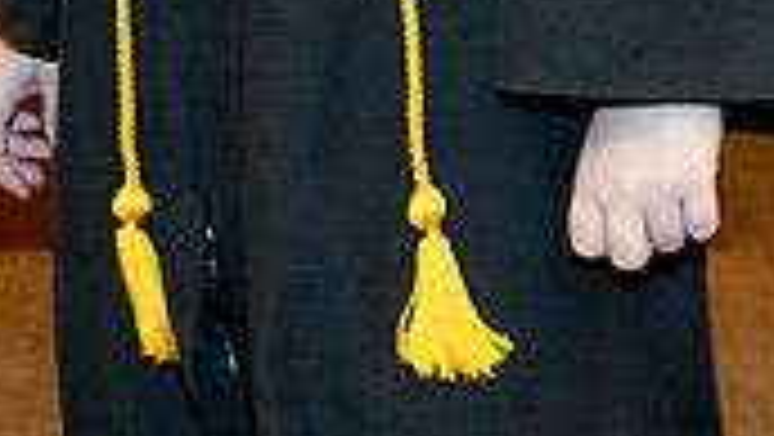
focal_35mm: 144
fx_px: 2957
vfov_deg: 7.9
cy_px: -530
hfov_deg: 14.9
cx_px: 263
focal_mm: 35
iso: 6400
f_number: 5.6
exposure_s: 1/125
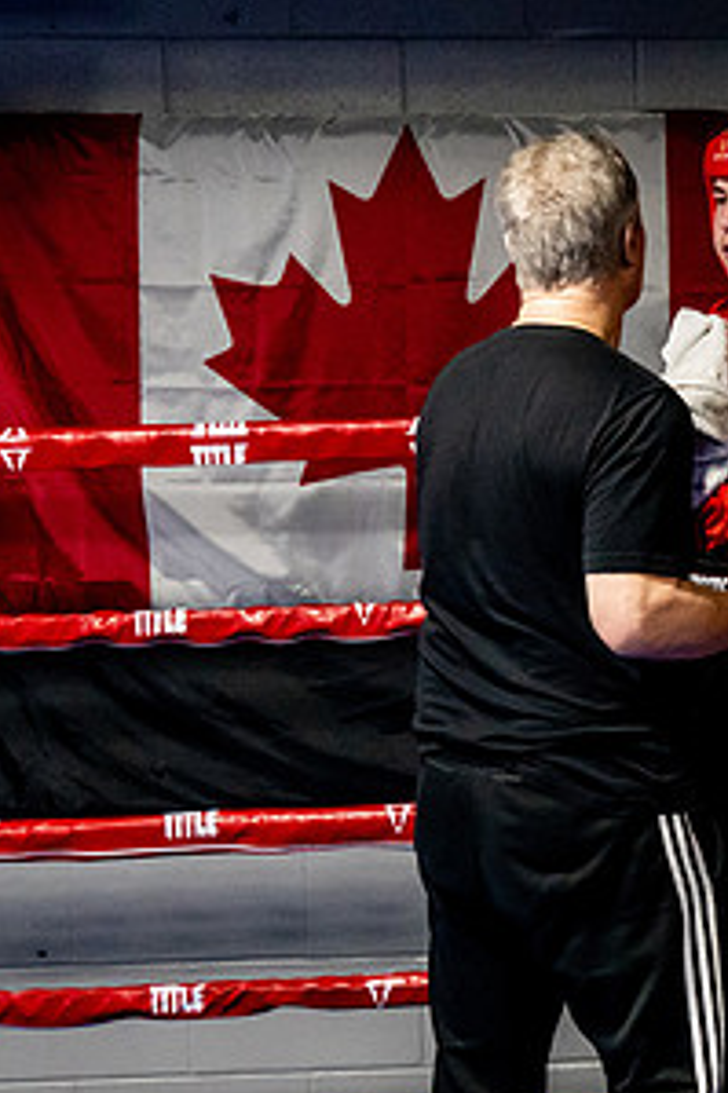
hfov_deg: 13.1
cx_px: 911
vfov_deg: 20.2
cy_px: 440
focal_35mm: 101
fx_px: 3067
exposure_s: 1/800
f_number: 2.8
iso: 5000
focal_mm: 35
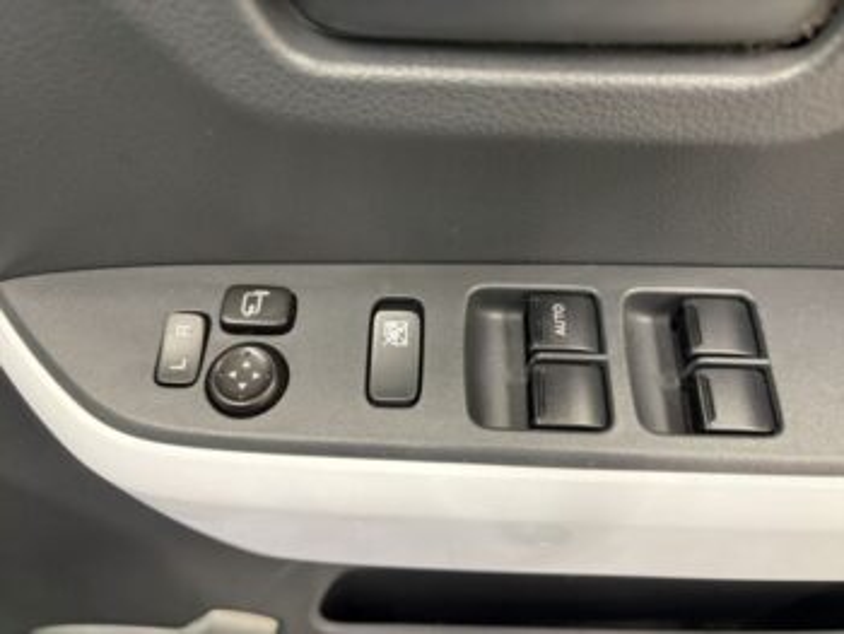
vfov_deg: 53.1
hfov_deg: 67.3
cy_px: 317
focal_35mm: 26
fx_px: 634
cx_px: 422
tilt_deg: -56.1
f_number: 1.6
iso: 320
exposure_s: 1/50
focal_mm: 5.96
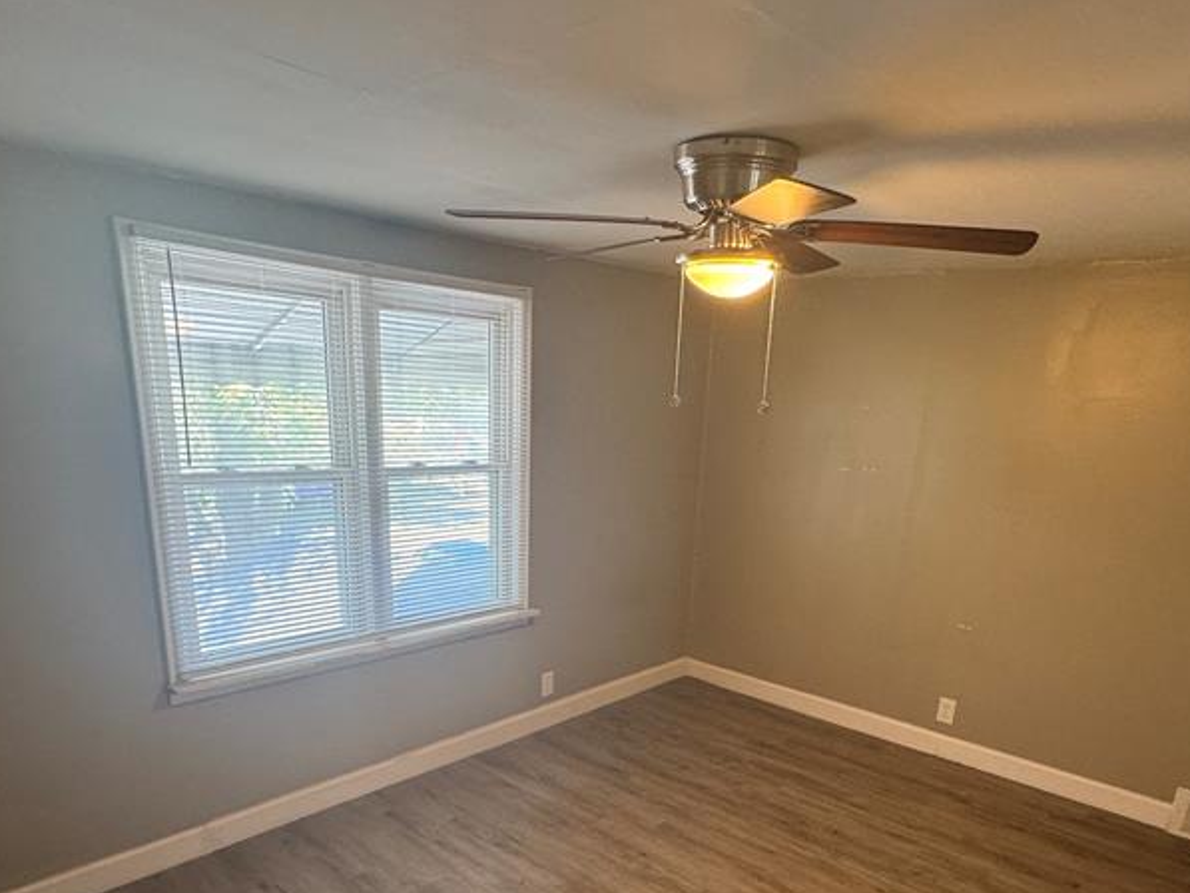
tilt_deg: -16.3
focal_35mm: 24
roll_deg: -2.9
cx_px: 614
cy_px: 630
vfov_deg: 55.0
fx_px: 825
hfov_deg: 71.6
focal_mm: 2.22
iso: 160
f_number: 2.2
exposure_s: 1/60
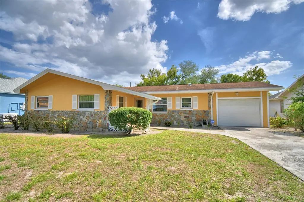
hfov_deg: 100.4
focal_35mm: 15
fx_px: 127
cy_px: 101
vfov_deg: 77.3
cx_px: 152
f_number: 4.5
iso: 100
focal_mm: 10
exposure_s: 1/1600
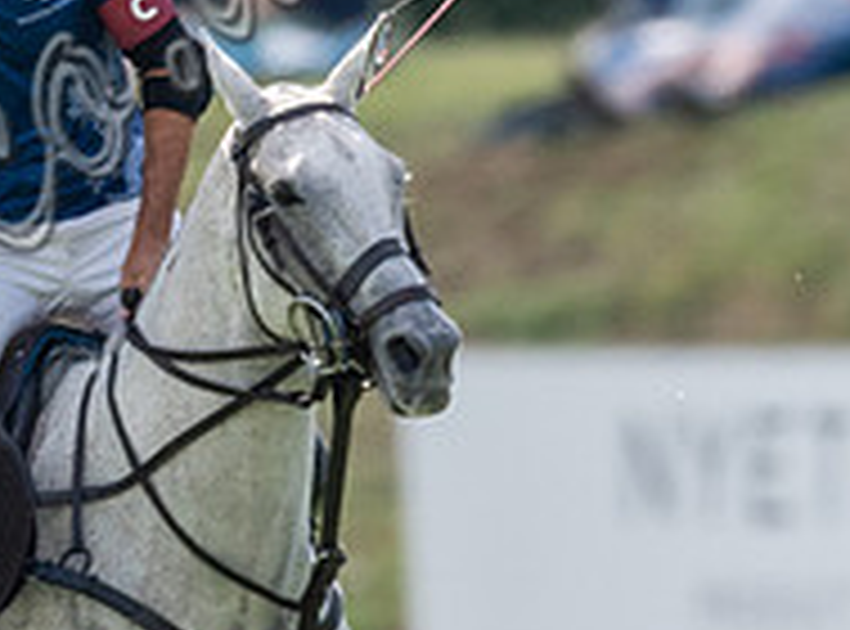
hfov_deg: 0.6
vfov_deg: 0.5
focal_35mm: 3168
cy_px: 817
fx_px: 77446
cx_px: -49
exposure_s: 1/3200
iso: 400
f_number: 4
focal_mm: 500
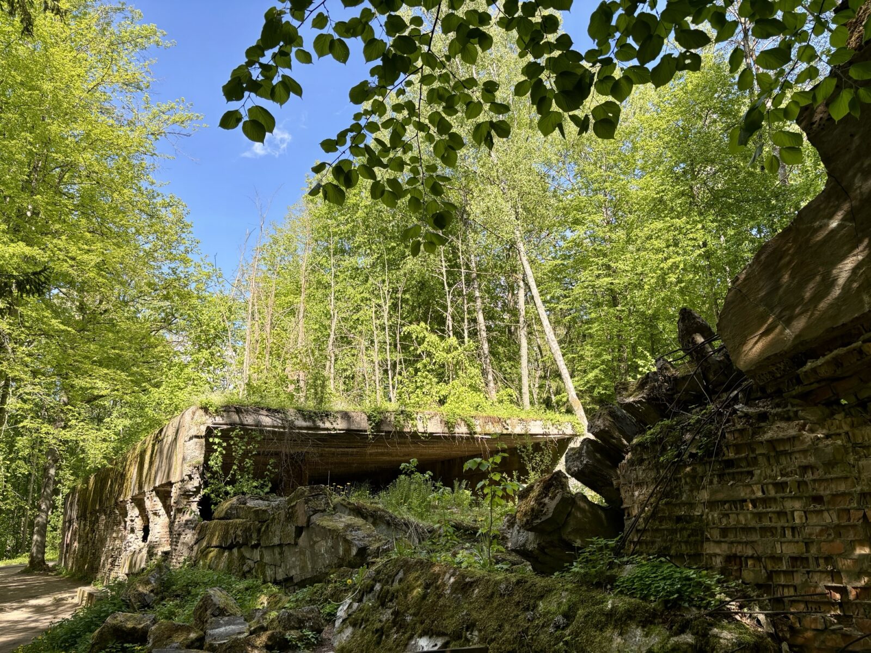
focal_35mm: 26
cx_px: 436
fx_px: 654
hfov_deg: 67.3
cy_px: 326
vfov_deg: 53.1
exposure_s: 1/742
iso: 50
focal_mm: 5.96
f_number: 1.6
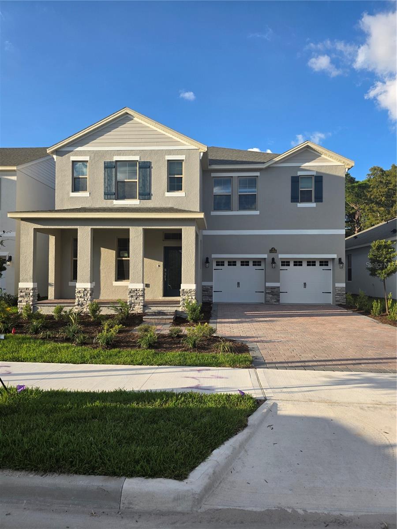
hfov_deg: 58.9
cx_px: 198
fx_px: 352
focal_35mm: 23
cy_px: 264
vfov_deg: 73.9
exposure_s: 1/3143
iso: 80
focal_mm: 6.3
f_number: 1.7
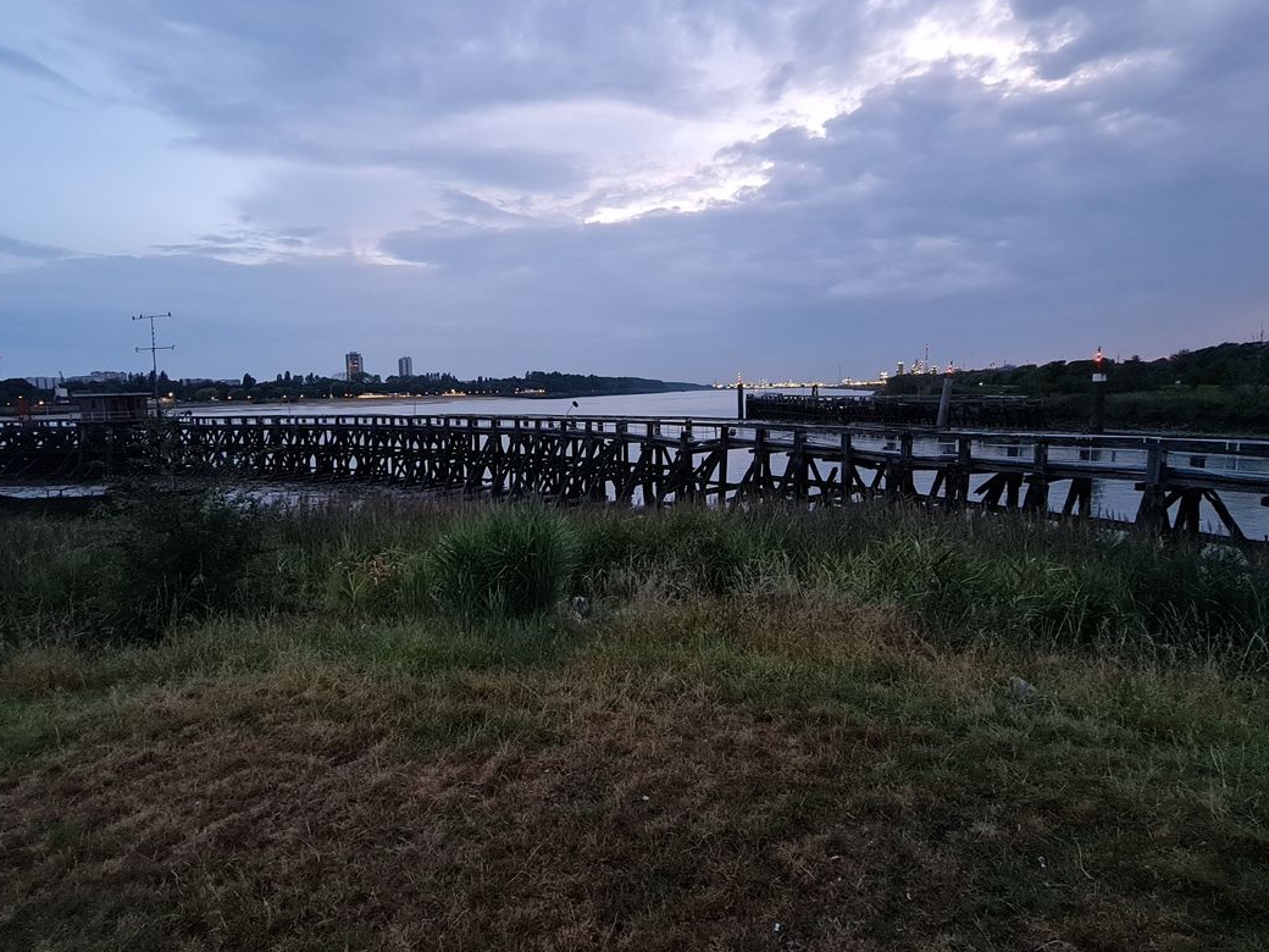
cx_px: 591
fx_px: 587
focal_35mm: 16
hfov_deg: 94.4
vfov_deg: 78.1
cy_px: 454
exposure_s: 1/25
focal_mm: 2.2
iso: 640
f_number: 2.2
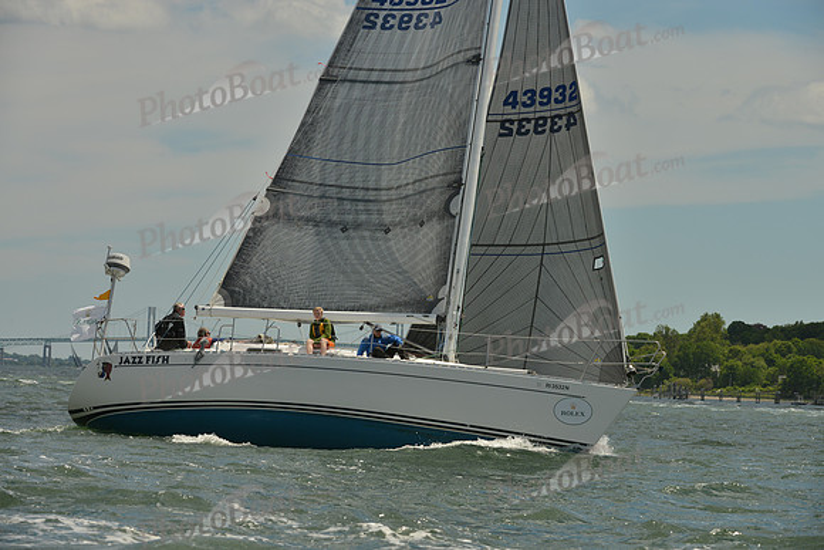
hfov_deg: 10.3
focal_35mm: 200
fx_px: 4579
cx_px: 412
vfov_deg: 6.9
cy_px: 275
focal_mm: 200
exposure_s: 1/800
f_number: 9
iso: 200
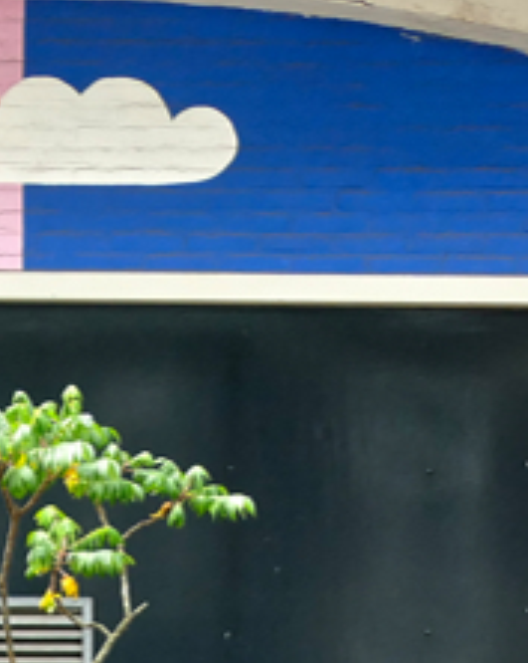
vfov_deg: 11.9
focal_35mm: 156
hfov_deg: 9.7
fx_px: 3054
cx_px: -119
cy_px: 942
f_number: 3.1
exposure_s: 1/200
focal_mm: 13.2
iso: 125
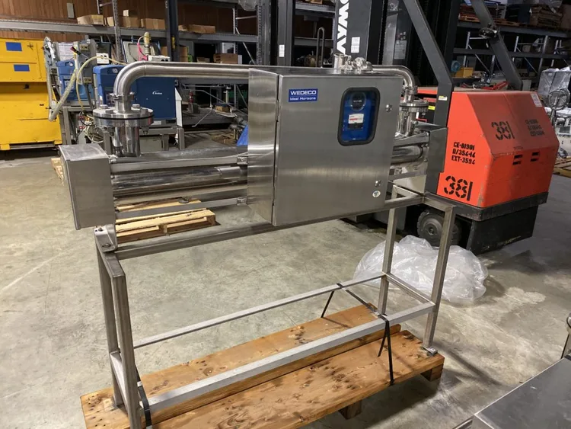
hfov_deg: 67.3
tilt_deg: -20.2
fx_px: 429
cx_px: 286
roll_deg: -1.9
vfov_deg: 53.1
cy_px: 214
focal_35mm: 26
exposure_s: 1/60
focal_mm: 4.25
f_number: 1.8
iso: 500
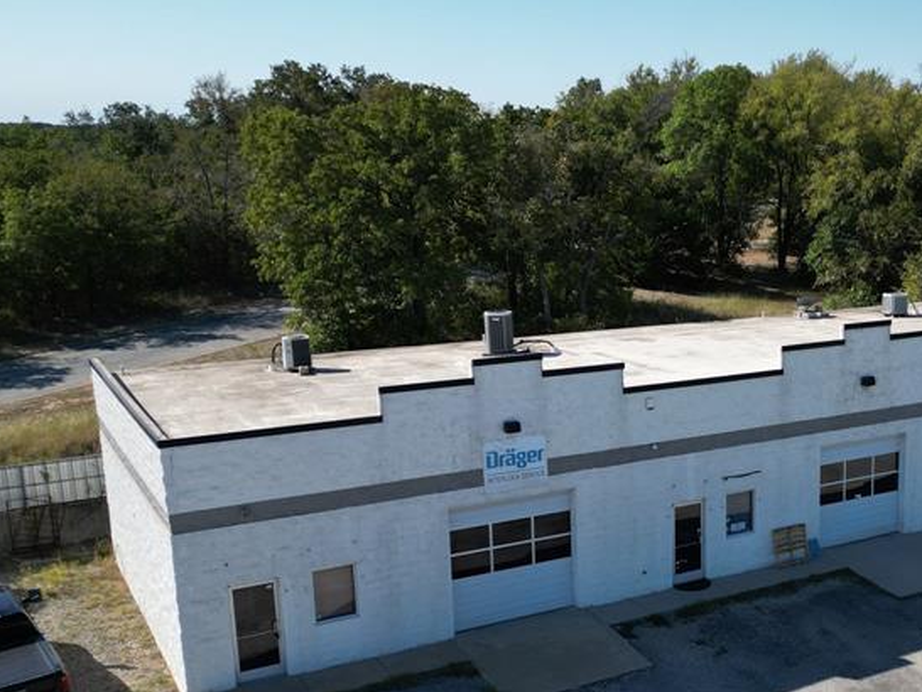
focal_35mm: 45
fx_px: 1199
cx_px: 768
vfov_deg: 32.1
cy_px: 425
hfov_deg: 40.0
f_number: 1.7
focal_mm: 6.72
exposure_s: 1/3200
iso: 110
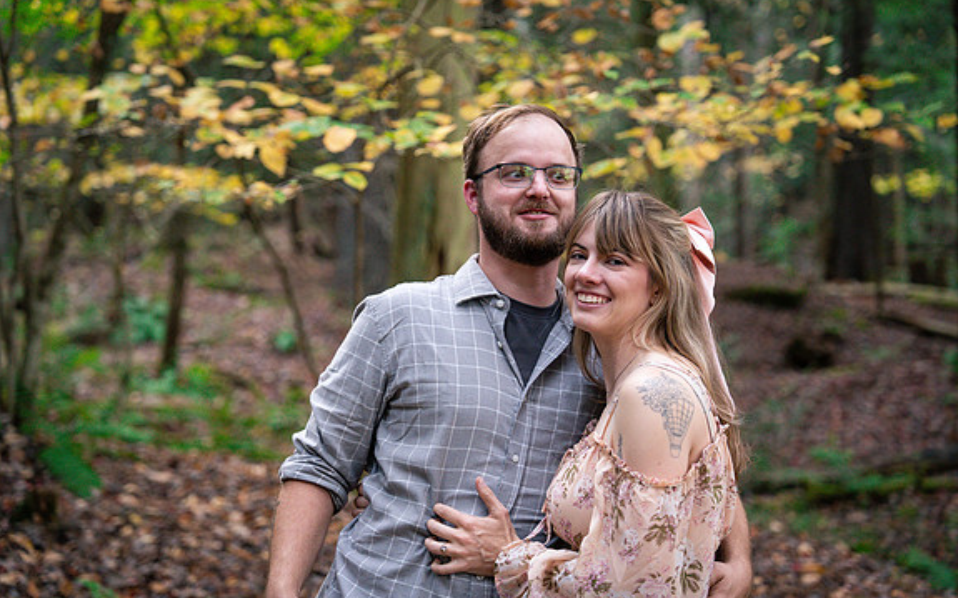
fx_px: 1879
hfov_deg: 28.6
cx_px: 481
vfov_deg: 18.1
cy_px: 312
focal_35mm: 72
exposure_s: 1/400
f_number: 2.8
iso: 2000
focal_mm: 70
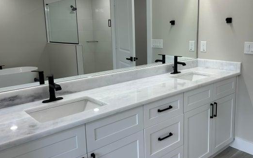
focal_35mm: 34
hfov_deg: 56.6
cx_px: 139
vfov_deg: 37.2
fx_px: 234
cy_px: 70
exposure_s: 1/120
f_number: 1.5
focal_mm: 5.7
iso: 40
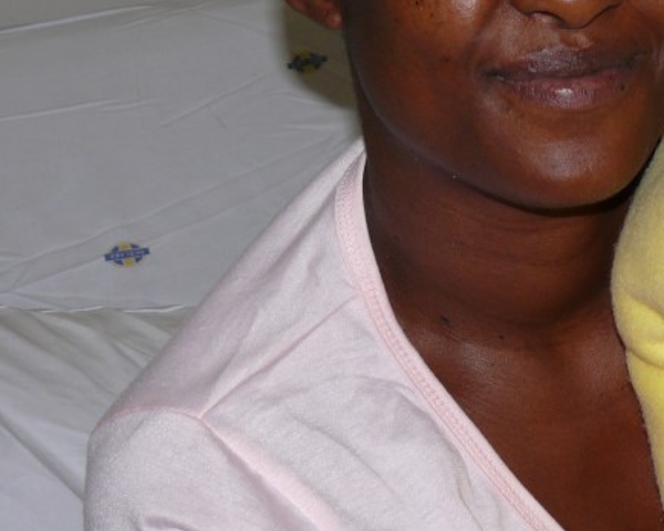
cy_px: 84
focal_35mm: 122
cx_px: 707
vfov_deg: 12.6
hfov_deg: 15.4
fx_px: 2397
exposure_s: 1/30
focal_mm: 11.2
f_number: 3.2
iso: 100
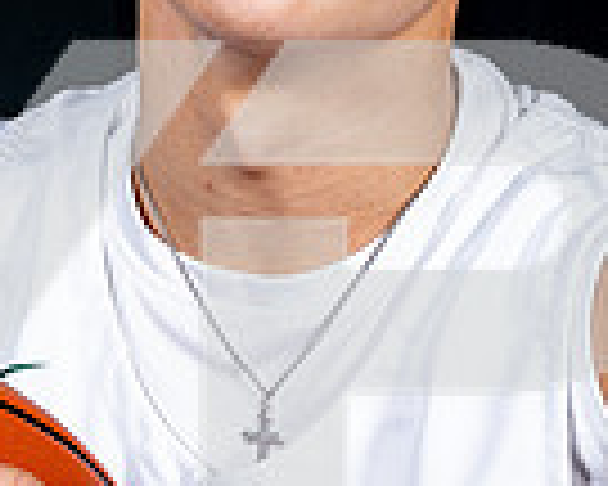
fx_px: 3203
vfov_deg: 8.7
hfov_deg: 10.8
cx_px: 113
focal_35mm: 178
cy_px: 281
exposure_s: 1/125
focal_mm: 44
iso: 250
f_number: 6.3
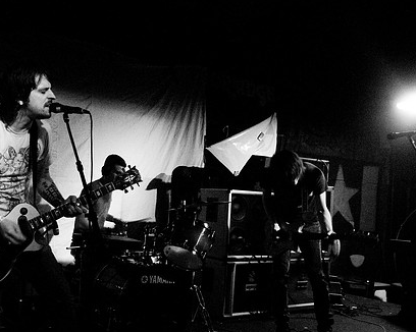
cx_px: 139
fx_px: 492
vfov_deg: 37.3
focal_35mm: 40
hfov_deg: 45.1
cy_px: 182
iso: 1250
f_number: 2.8
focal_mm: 20
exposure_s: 1/40
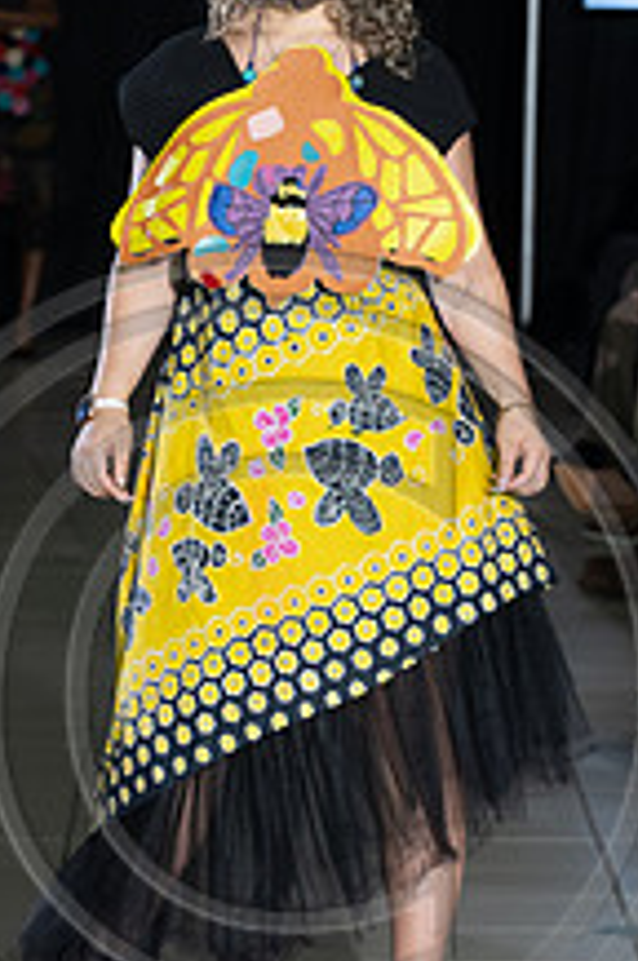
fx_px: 5813
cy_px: 691
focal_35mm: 218
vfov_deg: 9.4
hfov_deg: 6.3
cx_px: 261
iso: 1250
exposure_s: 1/160
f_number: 5.6
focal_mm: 105
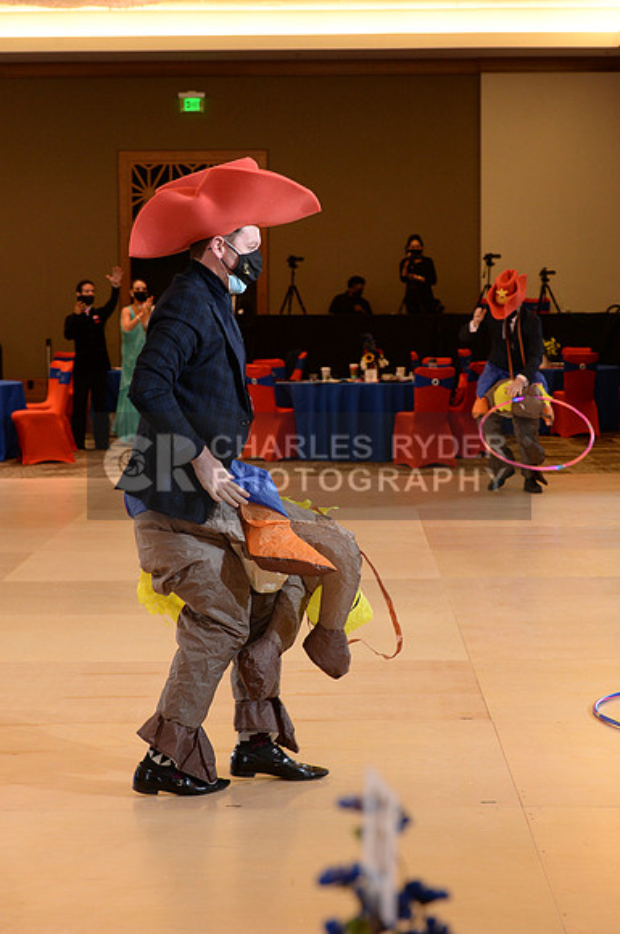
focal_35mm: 78
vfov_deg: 26.0
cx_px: 310
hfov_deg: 17.4
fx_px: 2021
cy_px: 467
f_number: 6.3
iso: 2500
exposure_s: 1/250
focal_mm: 78
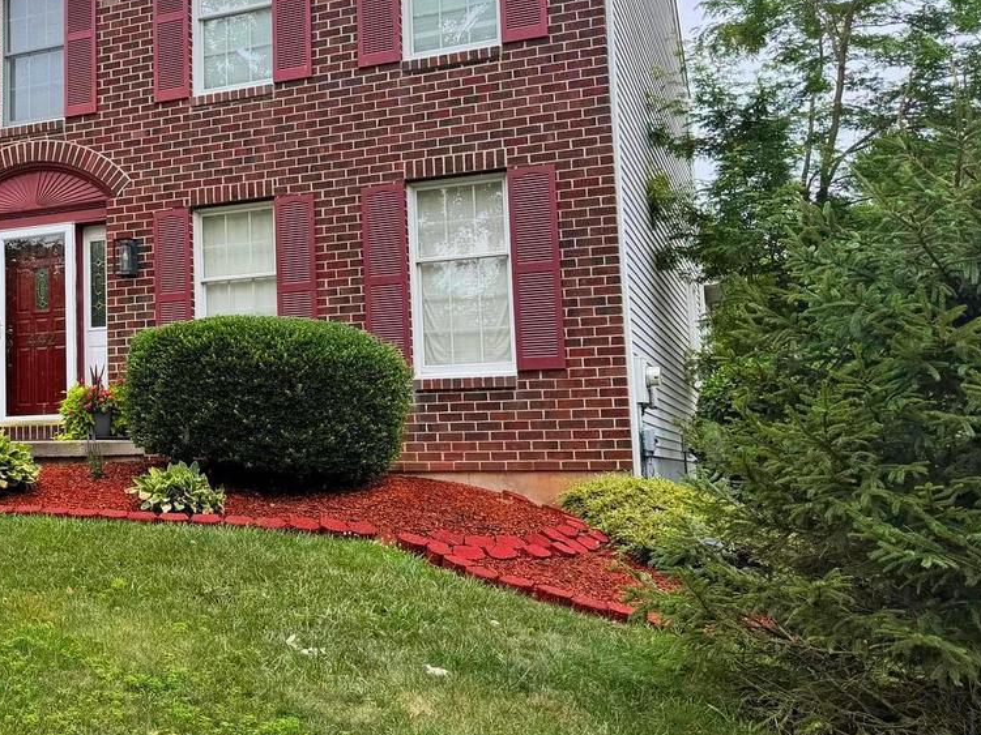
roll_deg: +0.9
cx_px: 68
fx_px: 1303
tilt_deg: +7.6
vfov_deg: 31.5
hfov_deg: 38.0
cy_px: 311
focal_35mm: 46
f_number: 1.78
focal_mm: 6.76
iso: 100
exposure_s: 1/735
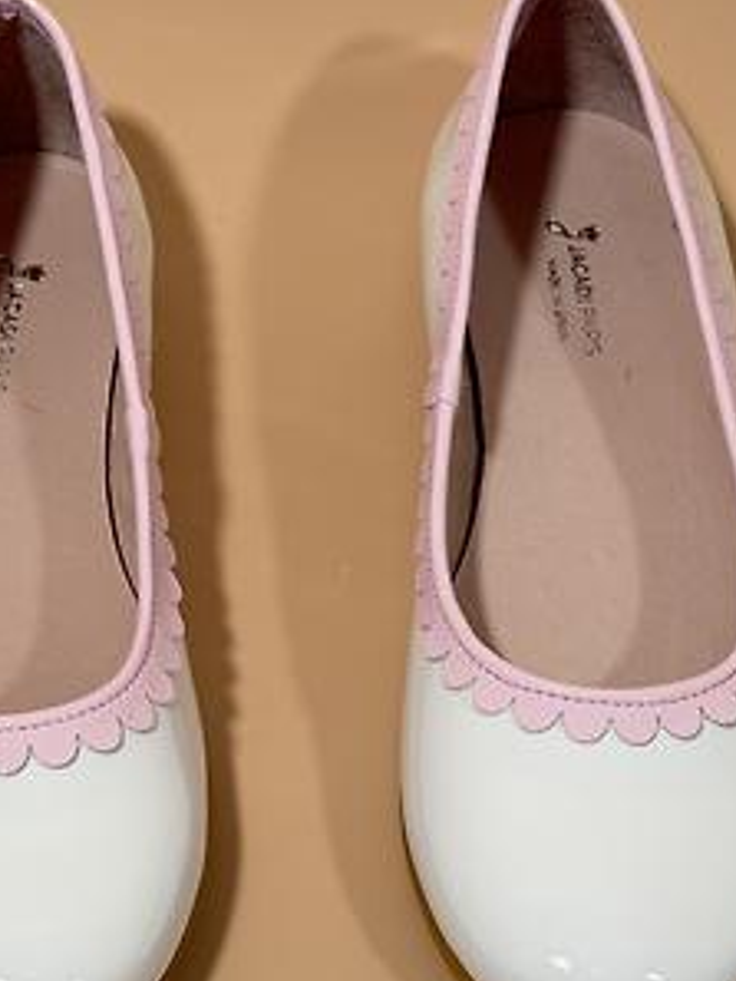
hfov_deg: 15.2
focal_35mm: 97
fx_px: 2748
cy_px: 453
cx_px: 251
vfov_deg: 20.2
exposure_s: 1/50
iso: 64
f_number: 1.78
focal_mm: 6.76
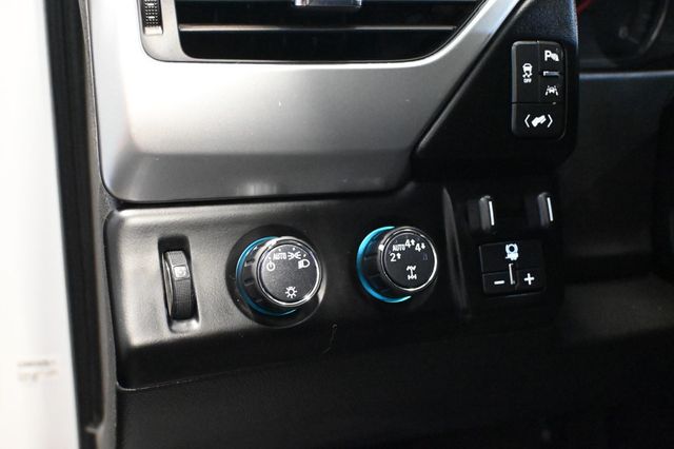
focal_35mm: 45
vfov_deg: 29.8
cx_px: 337
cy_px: 224
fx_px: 842
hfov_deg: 43.6
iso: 12800
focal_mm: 30
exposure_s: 1/50
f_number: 4.8
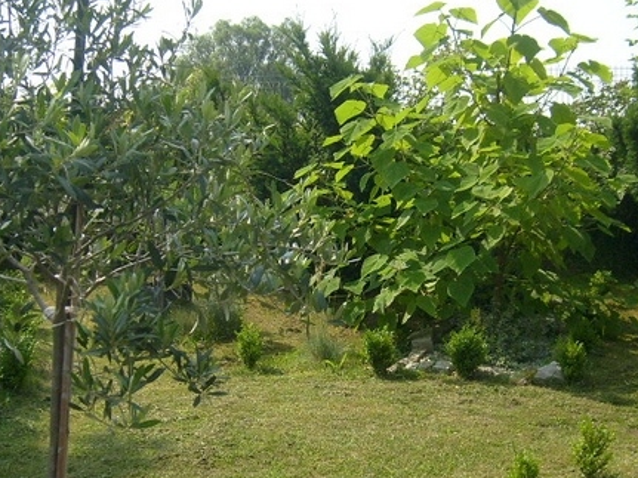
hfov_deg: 29.8
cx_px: 296
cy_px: 299
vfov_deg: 22.5
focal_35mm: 65
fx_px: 1198
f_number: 7.1
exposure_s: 1/180
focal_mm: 5.8
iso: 80
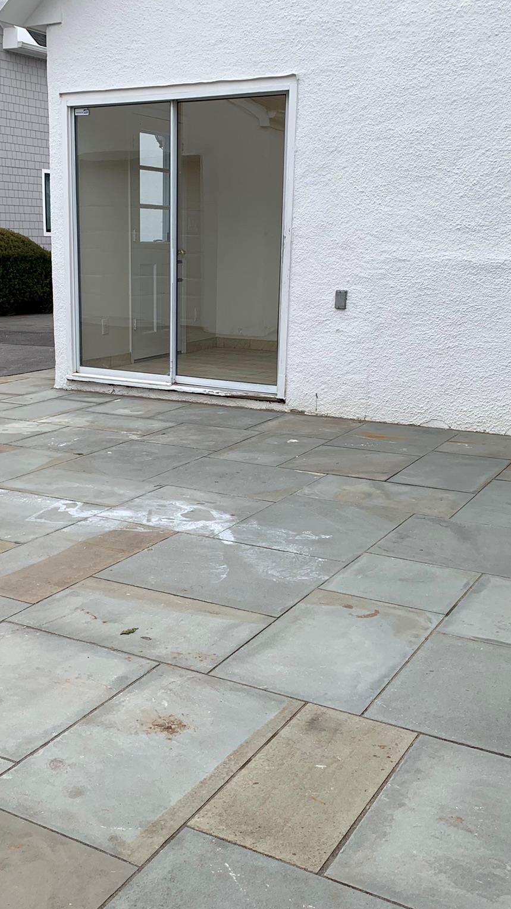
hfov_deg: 31.1
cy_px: 454
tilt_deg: -12.7
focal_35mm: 38
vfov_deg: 52.8
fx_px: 915
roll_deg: -0.8
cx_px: 209
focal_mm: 4.25
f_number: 1.8
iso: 25
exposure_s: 1/894
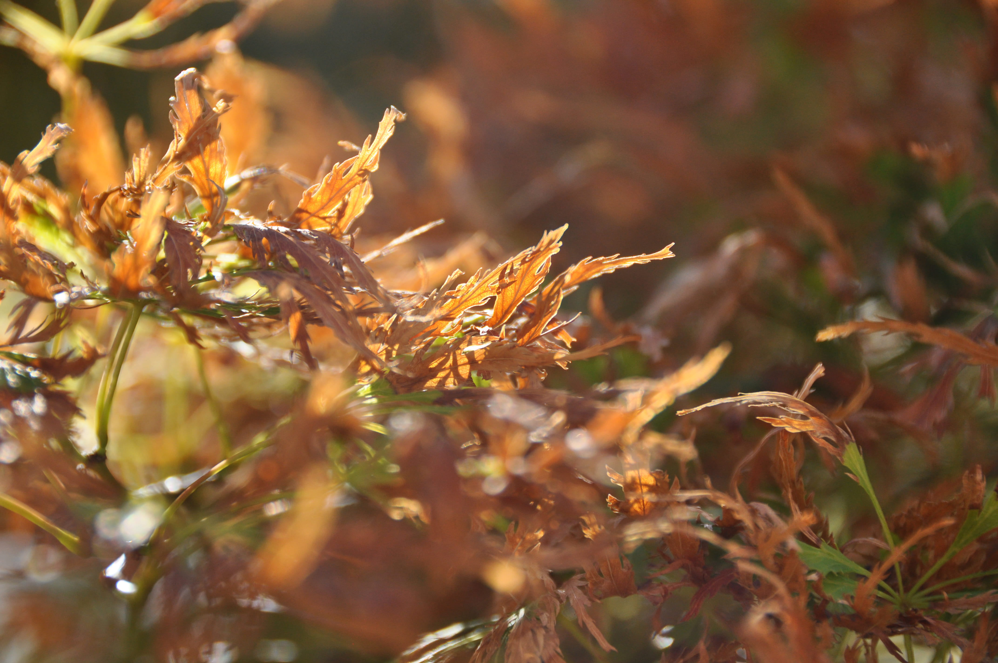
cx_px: 499
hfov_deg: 13.1
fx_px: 4361
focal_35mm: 158
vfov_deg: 8.7
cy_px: 332
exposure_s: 1/1250
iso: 400
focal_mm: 105
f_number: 5.3
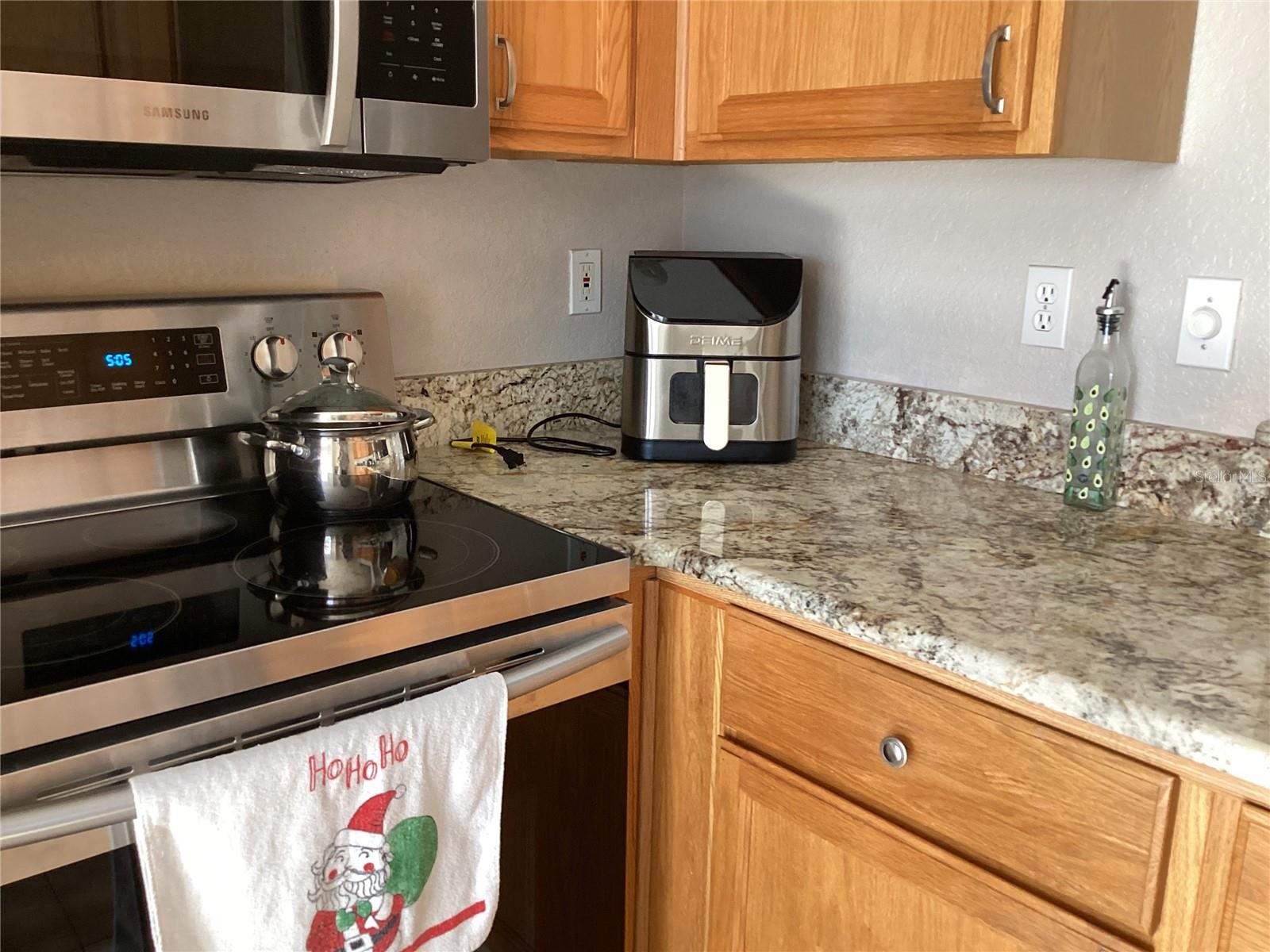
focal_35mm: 31
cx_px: 635
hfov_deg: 58.4
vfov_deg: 45.4
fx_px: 1137
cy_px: 476
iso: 160
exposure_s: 1/60
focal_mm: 3.3
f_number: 2.4
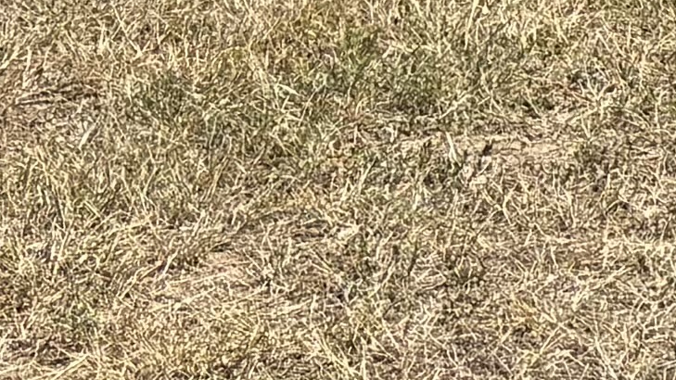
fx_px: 3979
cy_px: -1045
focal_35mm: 222
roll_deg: -0.6
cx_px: 1469
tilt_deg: +2.5
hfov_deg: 9.0
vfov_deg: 5.0
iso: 50
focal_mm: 5.96
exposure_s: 1/2985
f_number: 1.6
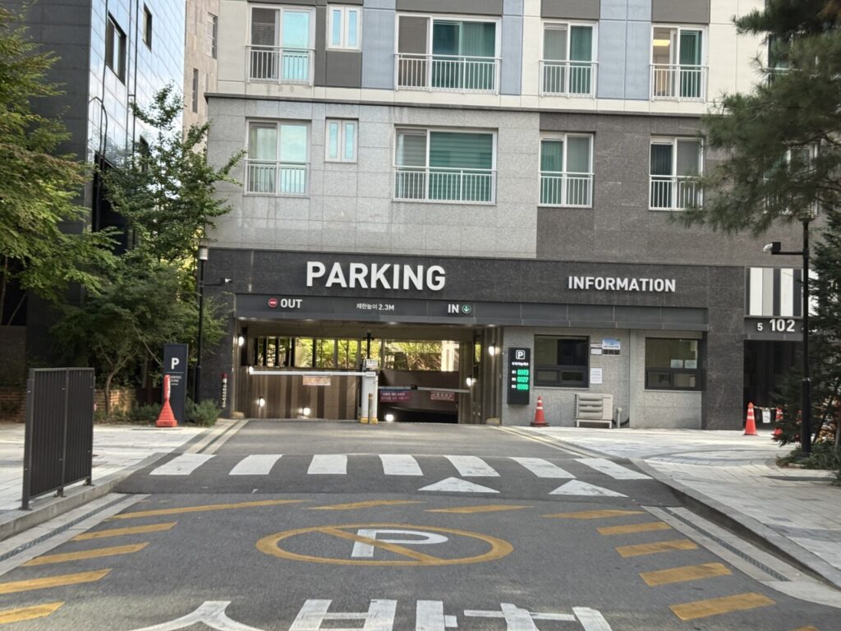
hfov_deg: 39.7
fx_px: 1166
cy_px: 316
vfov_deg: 30.3
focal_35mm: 48
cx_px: 420
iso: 50
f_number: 1.78
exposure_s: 1/60
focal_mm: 6.76
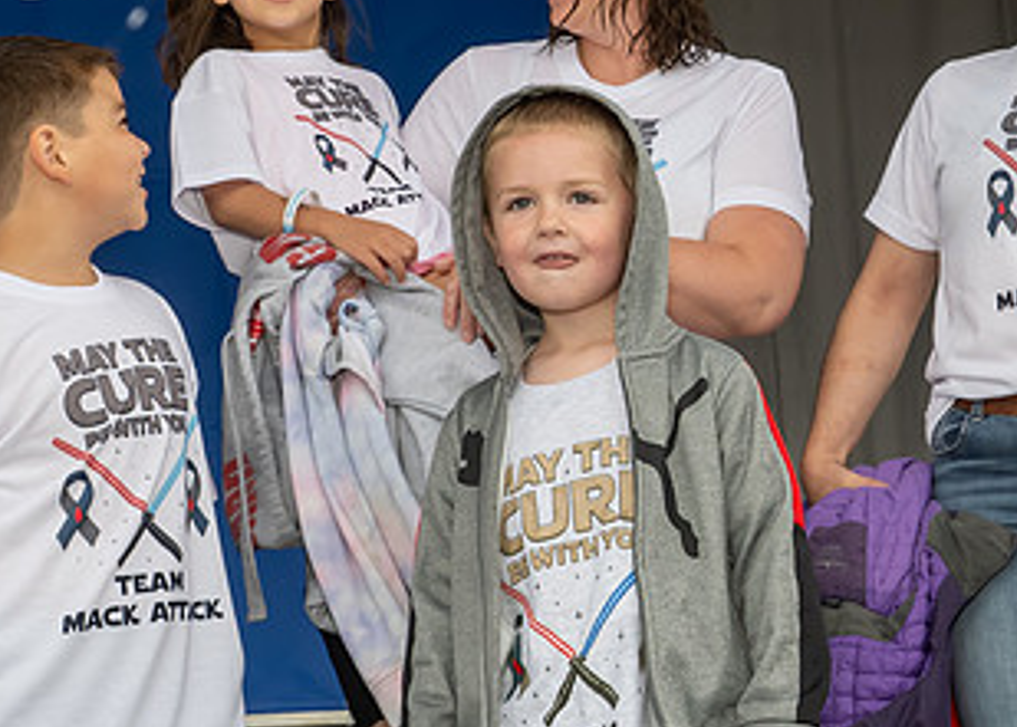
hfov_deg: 23.0
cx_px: 833
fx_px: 2456
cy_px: 268
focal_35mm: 85
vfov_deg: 16.8
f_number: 8
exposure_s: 1/250
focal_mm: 22
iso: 900
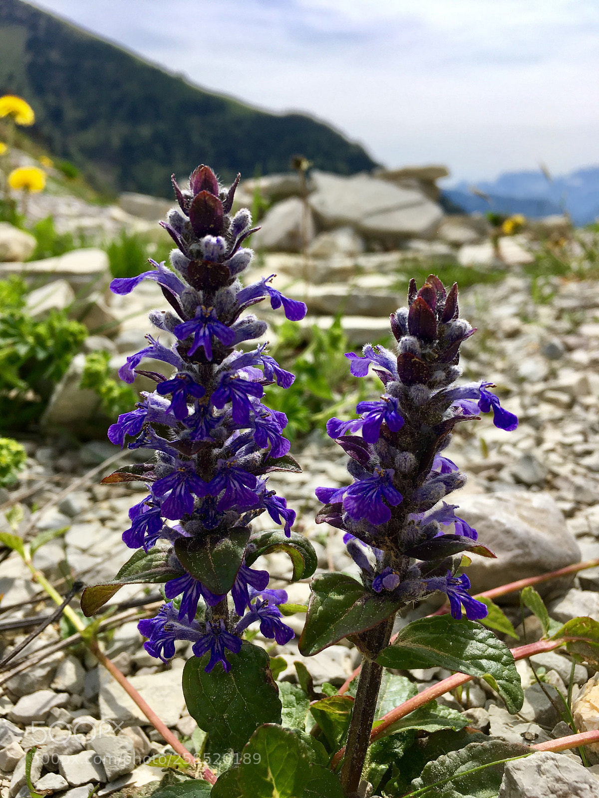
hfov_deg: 48.2
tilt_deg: -16.7
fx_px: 669
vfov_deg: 61.7
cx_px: 300
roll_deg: +0.4
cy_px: 399
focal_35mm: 29
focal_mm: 4.15
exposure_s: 1/1570
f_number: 2.2
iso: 25
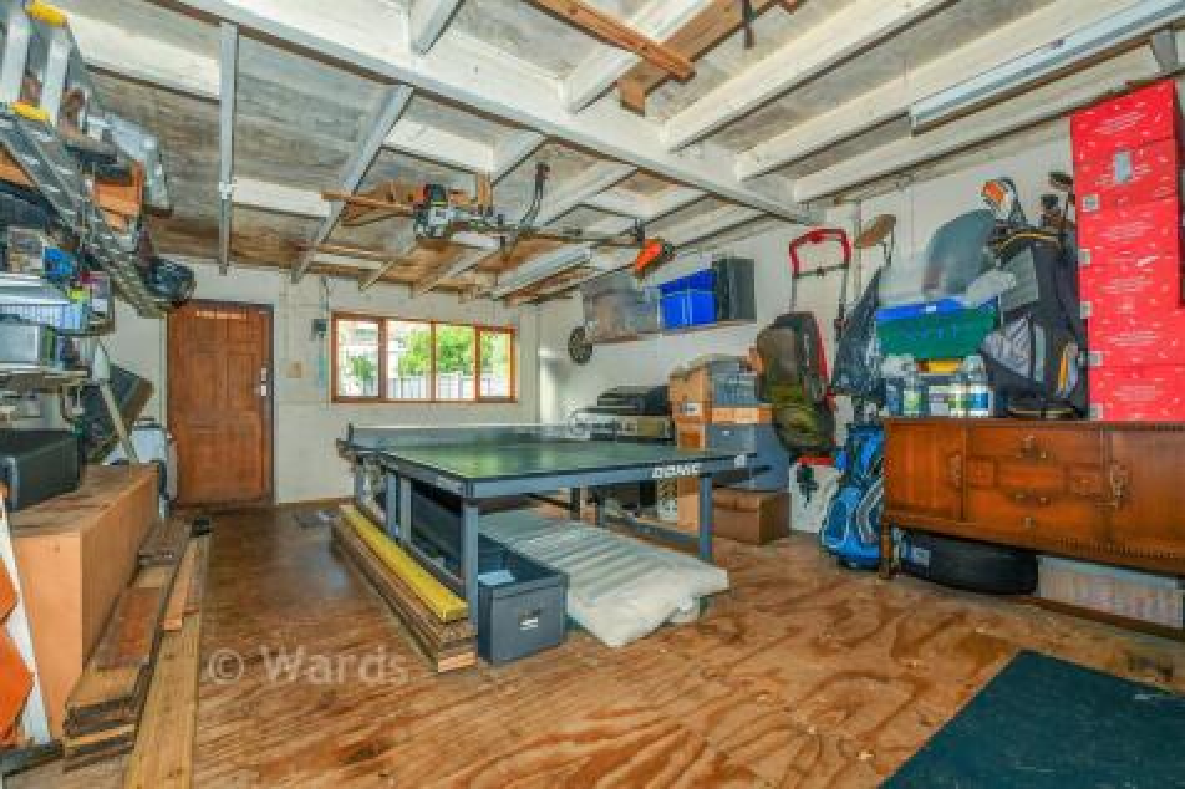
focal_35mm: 15
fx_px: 494
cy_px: 394
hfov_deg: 100.4
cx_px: 592
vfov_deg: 77.3
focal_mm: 10
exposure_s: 1/40
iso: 200
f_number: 8
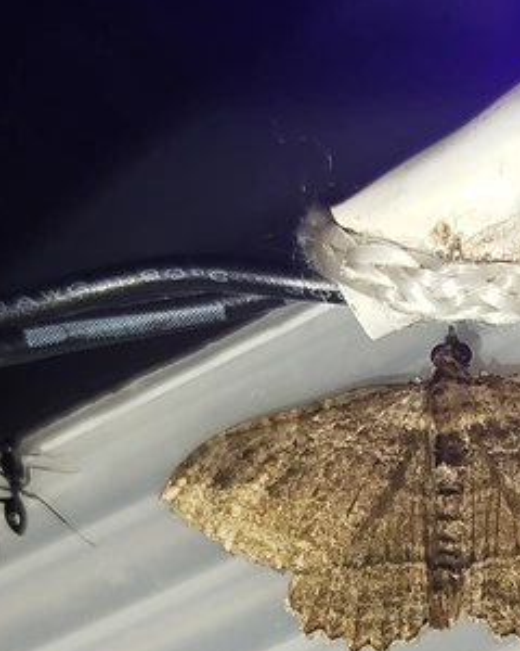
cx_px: 511
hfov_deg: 14.6
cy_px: 649
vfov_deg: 18.0
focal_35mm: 104
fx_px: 2001
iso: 125
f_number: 1.7
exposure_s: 1/50
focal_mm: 5.31
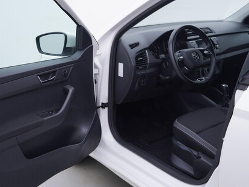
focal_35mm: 46
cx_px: 115
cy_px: 90
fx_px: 331
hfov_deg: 41.2
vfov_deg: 31.5
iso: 125
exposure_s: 1/60
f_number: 3.5
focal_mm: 24
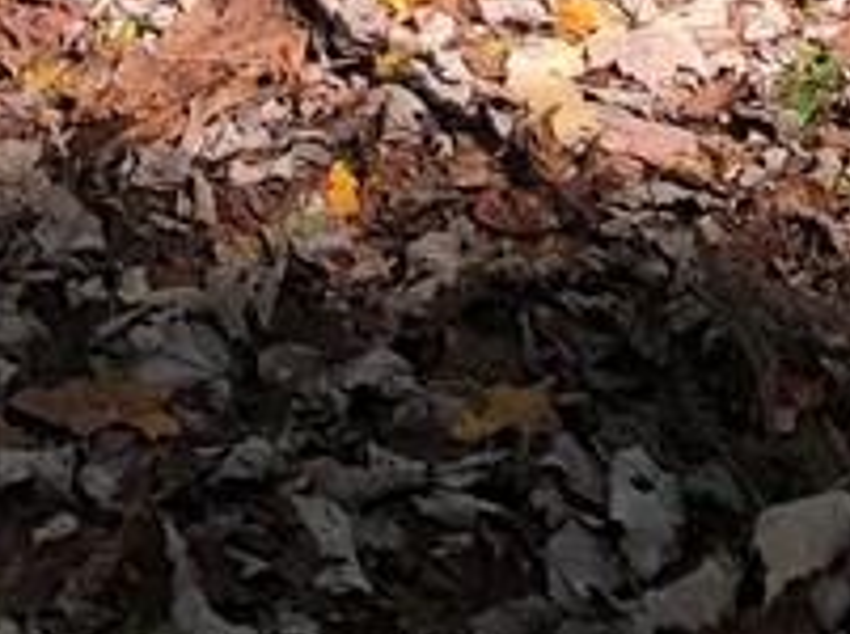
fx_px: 3505
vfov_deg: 9.3
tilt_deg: -15.0
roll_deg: -2.1
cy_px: -892
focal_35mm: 143
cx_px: -283
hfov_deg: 13.3
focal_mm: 3.99
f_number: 1.8
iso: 20
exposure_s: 1/546
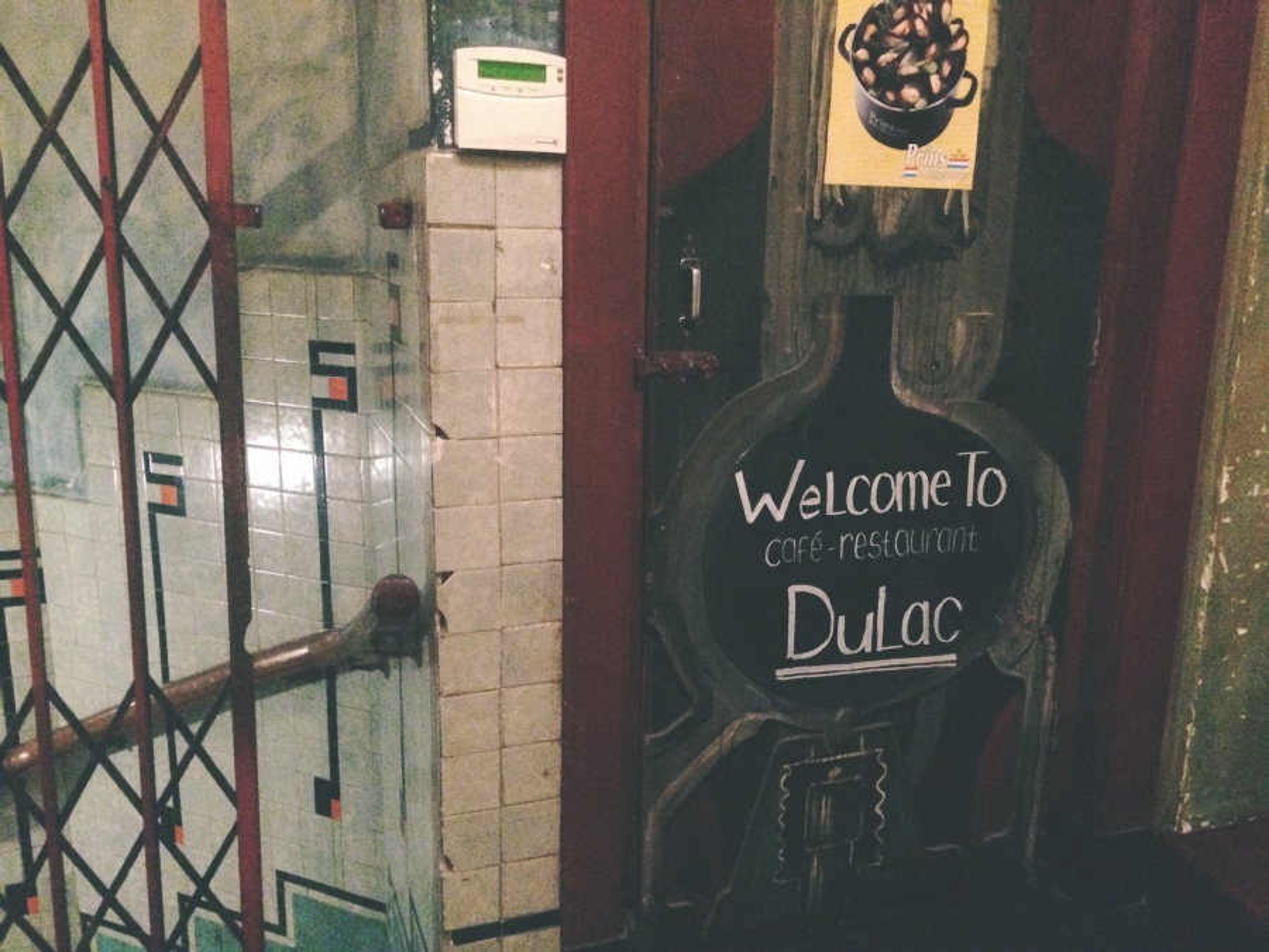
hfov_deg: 61.7
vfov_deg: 48.2
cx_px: 634
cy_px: 476
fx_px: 1063
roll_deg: -0.1
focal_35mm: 29
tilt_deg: -12.6
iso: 1600
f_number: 2.2
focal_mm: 4.15
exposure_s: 1/15
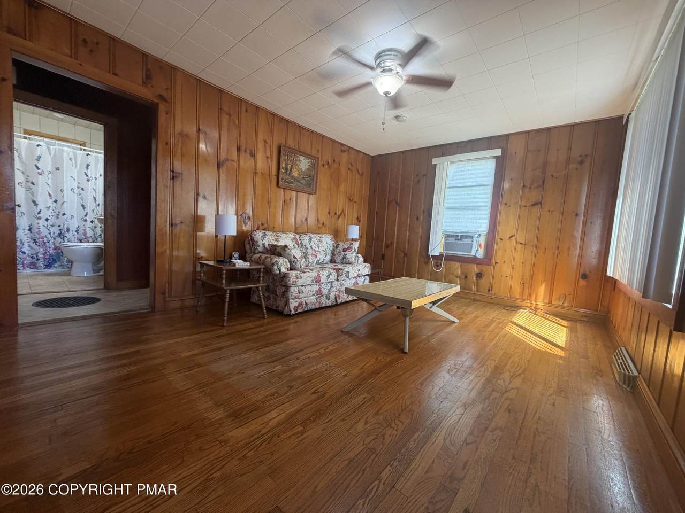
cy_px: 256
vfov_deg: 85.7
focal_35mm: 14
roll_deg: -3.8
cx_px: 342
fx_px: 277
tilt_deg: -4.2
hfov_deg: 102.1
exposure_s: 1/60
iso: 200
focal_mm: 2.22
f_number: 2.2
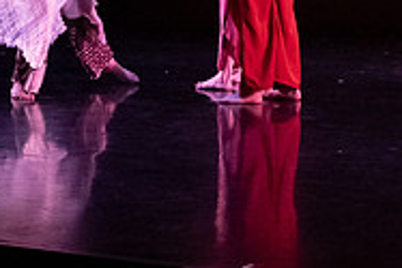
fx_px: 1475
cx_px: 237
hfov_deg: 15.5
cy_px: -136
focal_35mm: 132
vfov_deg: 10.1
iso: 4000
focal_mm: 28
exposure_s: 1/400
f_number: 4
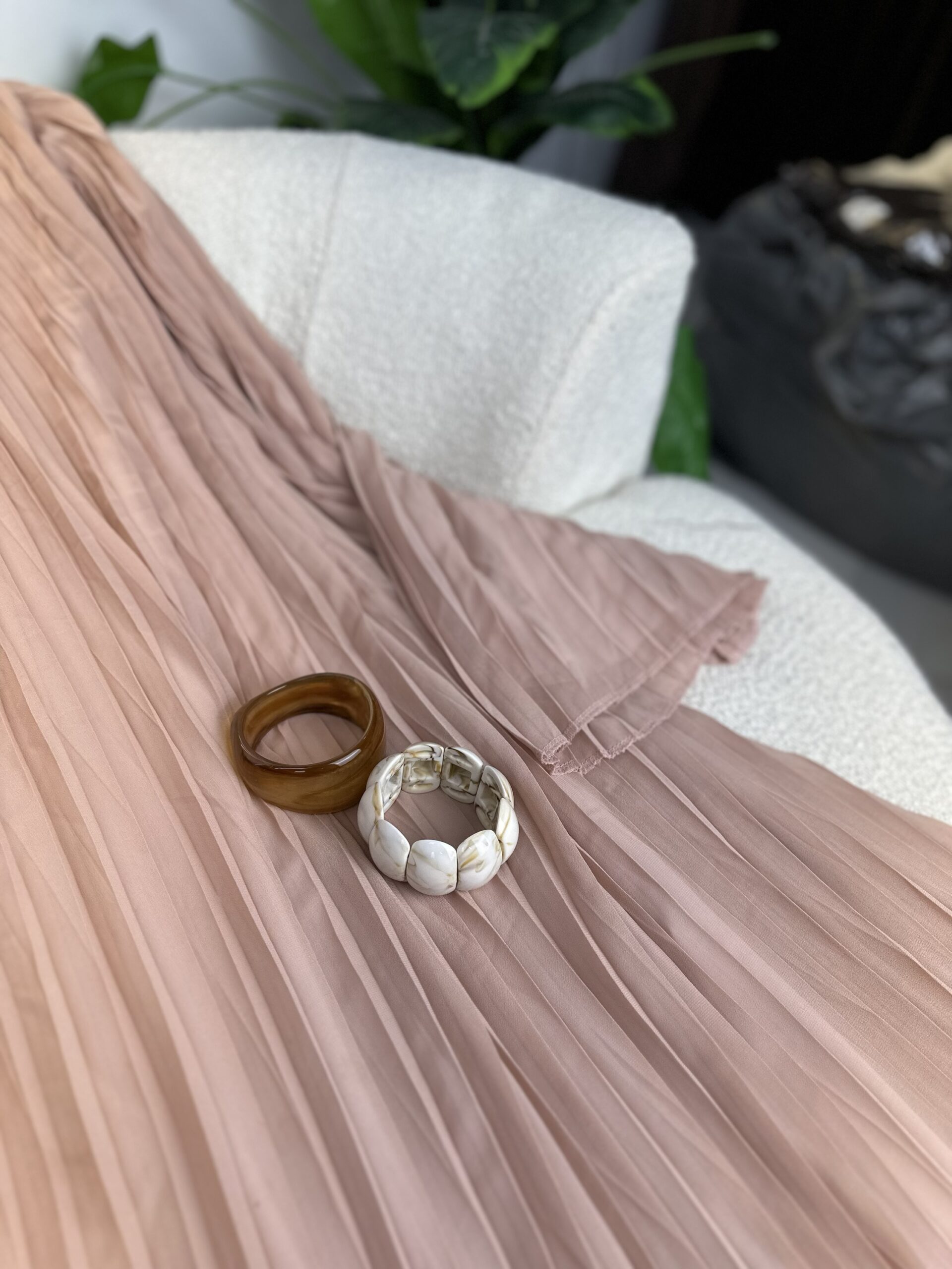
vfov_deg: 71.6
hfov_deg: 56.8
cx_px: 476
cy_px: 634
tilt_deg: -45.6
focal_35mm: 24
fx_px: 880
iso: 80
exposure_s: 1/469
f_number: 1.78
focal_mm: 6.86
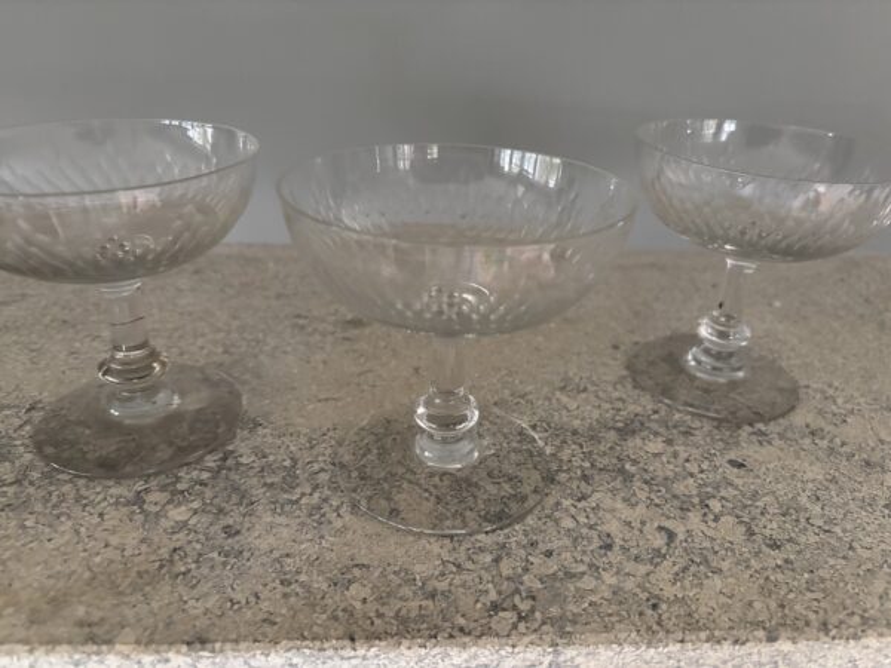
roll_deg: -2.6
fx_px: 669
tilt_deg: -27.5
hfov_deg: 67.3
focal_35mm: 26
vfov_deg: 53.1
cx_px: 446
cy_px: 334
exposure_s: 1/40
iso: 640
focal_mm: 5.96
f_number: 1.6
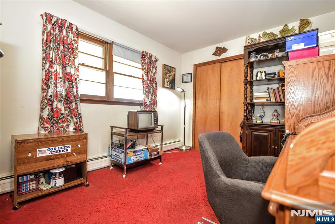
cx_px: 168
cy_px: 112
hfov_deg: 93.3
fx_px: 158
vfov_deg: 70.5
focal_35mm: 17
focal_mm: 17
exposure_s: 1/60
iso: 1100
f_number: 2.8
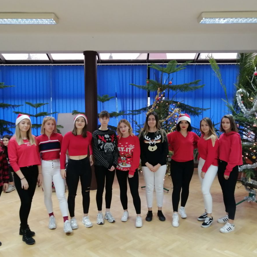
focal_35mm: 31
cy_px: 128
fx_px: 260
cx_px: 130
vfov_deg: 52.5
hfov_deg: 52.5
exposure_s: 1/33.3
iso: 200
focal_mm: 3.95
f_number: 1.8
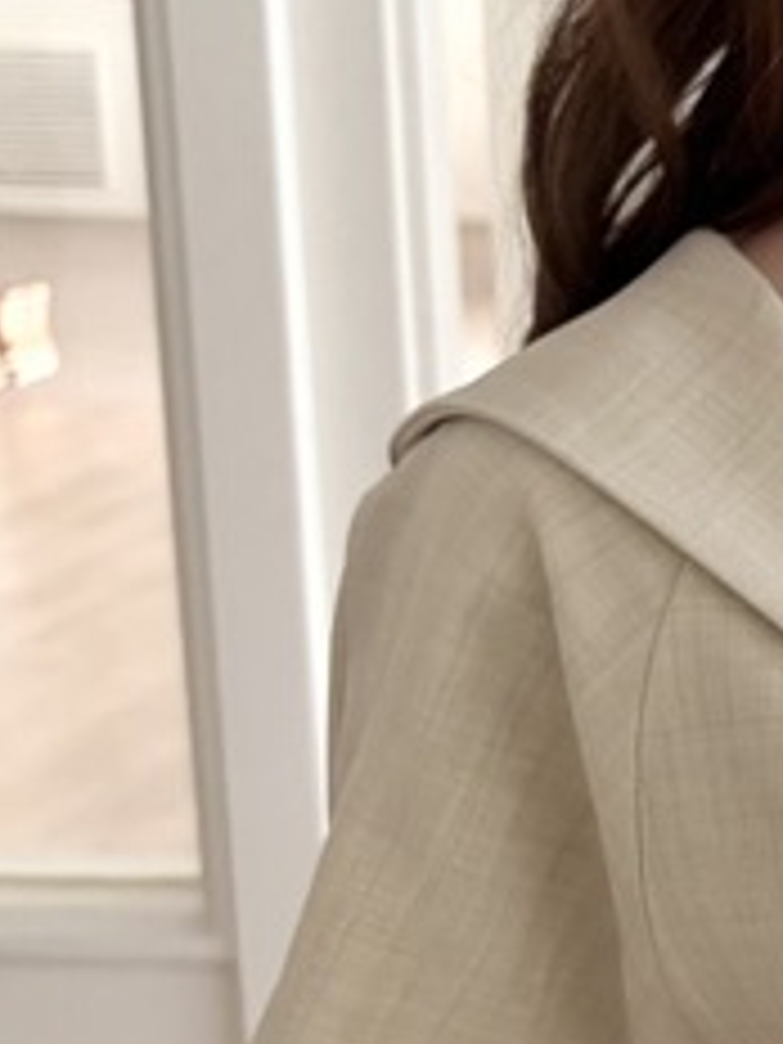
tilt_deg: -25.8
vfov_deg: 17.5
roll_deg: -0.8
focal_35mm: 112
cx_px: 1602
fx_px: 3378
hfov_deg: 11.7
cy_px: 729
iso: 200
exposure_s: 1/60
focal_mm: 5.96
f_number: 1.6
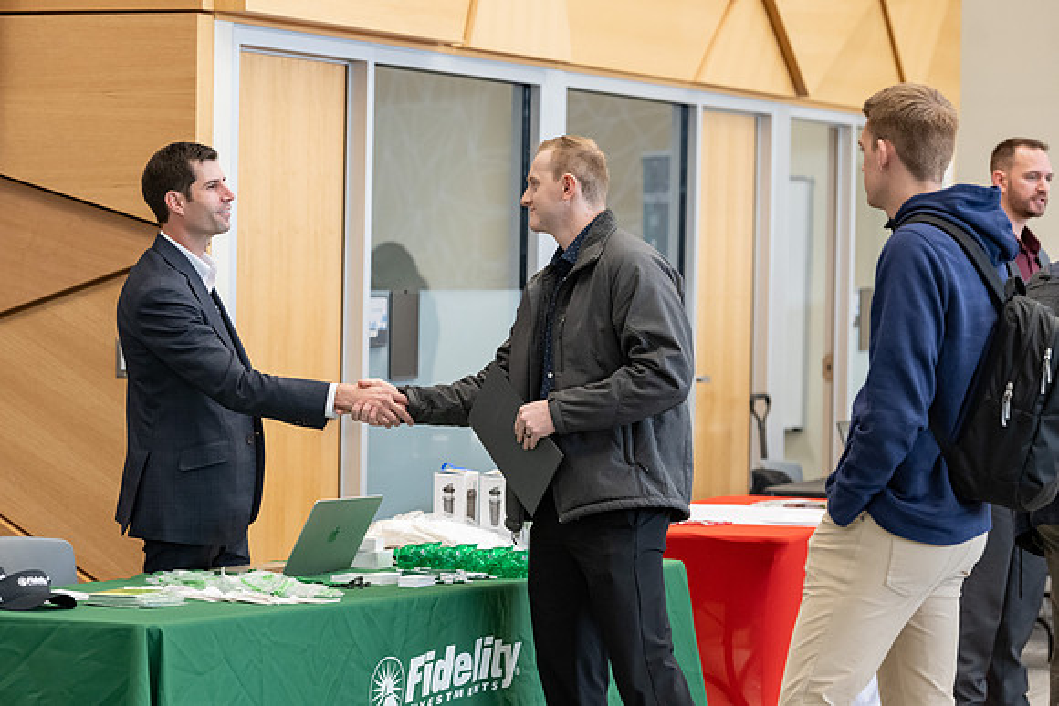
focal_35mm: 128
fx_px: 3765
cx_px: 455
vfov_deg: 10.7
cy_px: 350
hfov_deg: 16.0
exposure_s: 1/250
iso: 2000
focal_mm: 112
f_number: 3.5
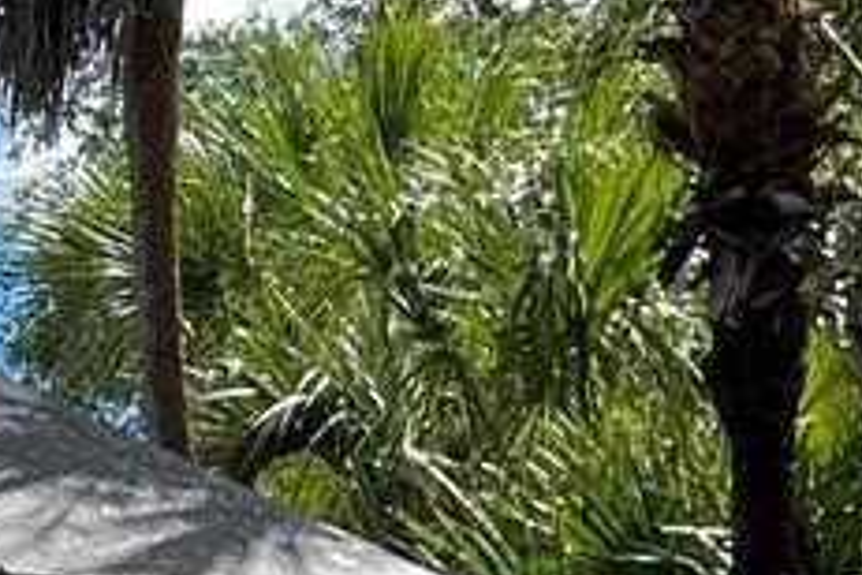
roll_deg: -1.4
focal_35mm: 187
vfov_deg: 7.3
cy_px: 706
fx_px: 4477
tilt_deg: +5.3
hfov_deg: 10.1
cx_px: -892
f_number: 1.5
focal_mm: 5.7
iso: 50
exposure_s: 1/1311
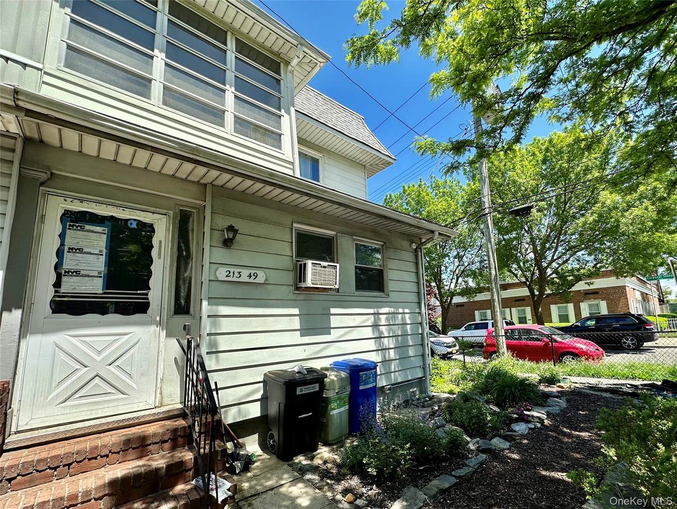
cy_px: 254
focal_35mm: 14
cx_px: 338
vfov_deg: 85.7
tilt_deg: +7.8
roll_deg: +2.5
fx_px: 274
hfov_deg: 102.0
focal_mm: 2.22
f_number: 2.2
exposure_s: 1/882
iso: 40
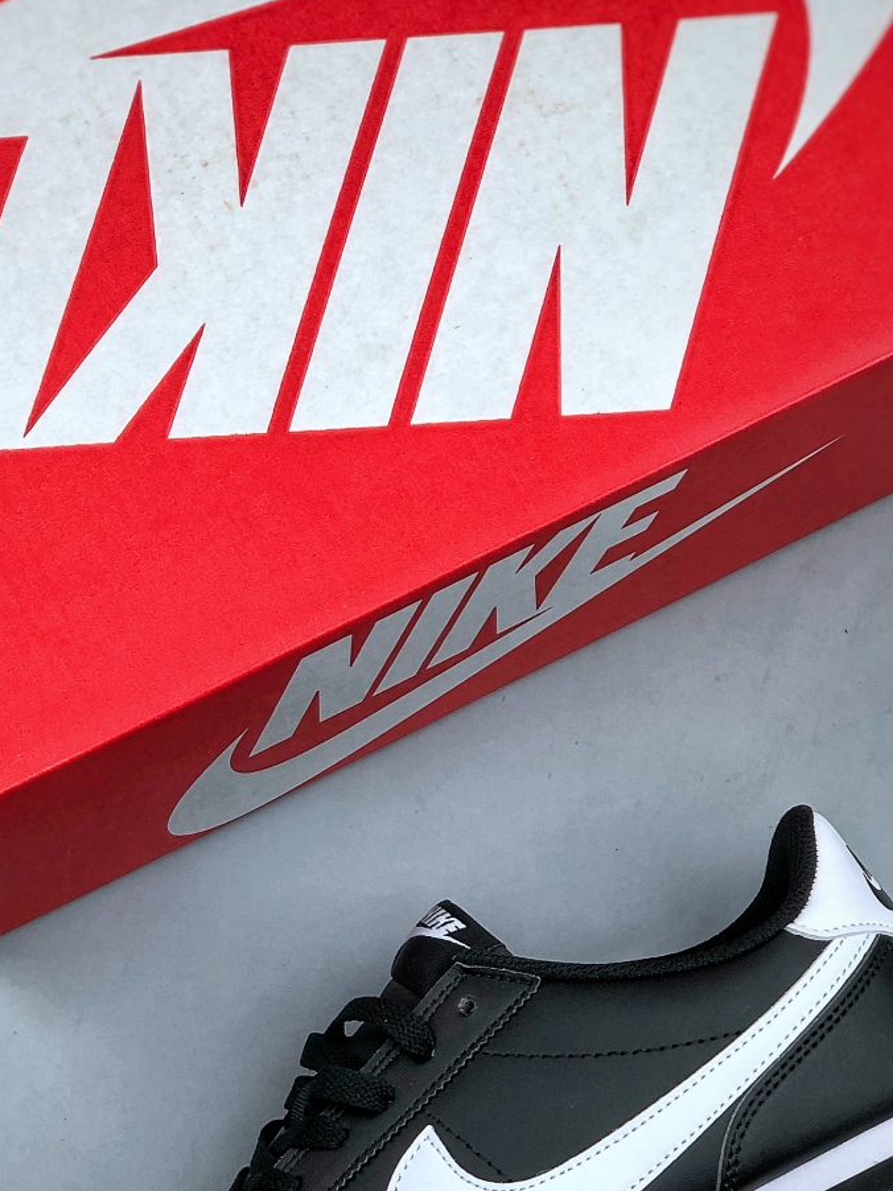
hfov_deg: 16.2
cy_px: 771
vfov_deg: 21.5
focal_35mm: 91
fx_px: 3132
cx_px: 329
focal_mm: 6.6
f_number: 2.8
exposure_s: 1/50
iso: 20
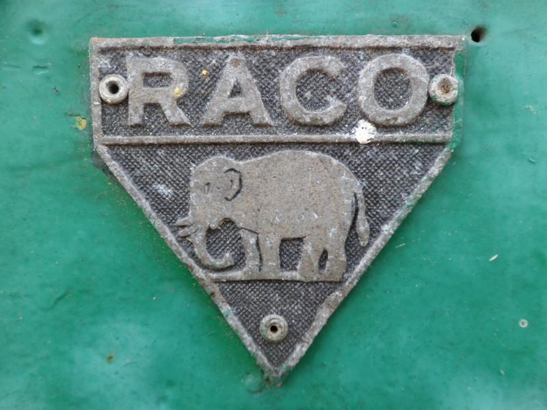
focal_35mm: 27
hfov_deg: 65.3
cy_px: 205
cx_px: 274
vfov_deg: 51.4
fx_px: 427
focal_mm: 4.9
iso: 100
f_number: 3.3
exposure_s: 1/125
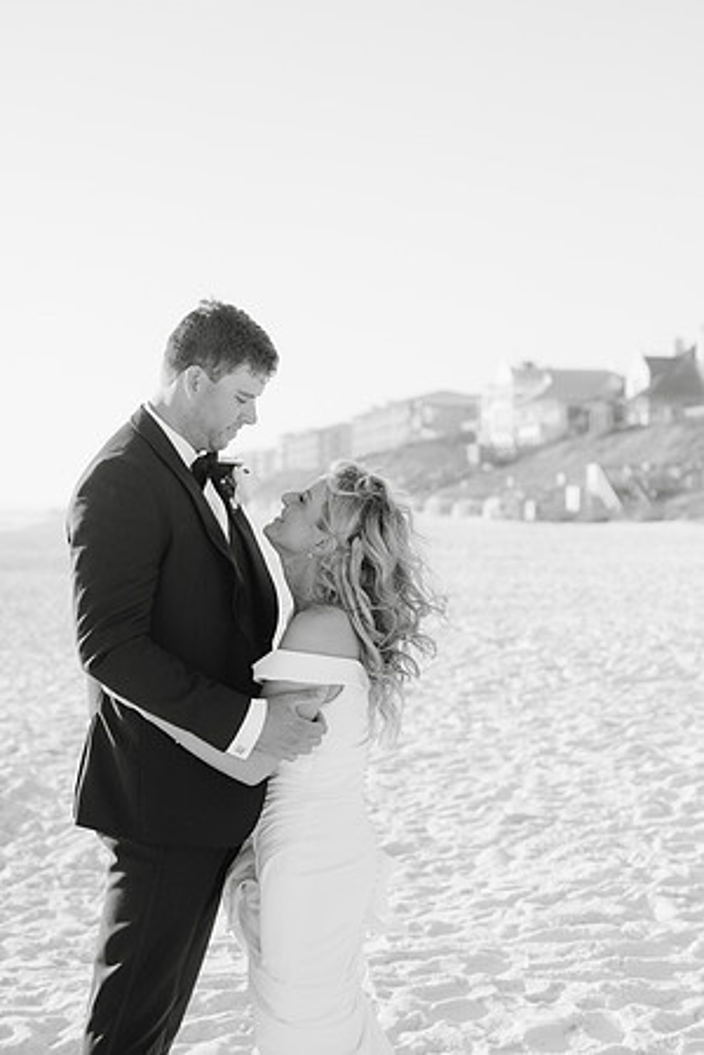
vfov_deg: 39.6
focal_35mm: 50
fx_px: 1467
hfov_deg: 27.0
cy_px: 528
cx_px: 352
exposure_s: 1/2000
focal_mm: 50
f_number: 3.5
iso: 200
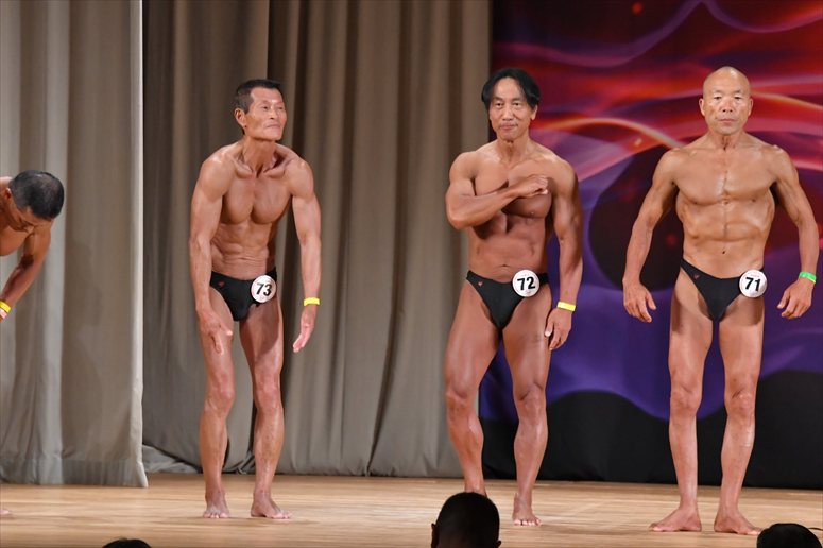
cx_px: 412
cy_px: 274
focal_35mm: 240
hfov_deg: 8.6
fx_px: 5484
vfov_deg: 5.7
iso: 4500
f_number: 5.6
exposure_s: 1/400
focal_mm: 160
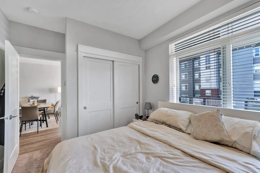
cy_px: 86
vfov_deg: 81.2
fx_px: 101
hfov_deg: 104.3
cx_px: 130
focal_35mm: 14
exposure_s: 1/50
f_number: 8
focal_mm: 14
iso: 400
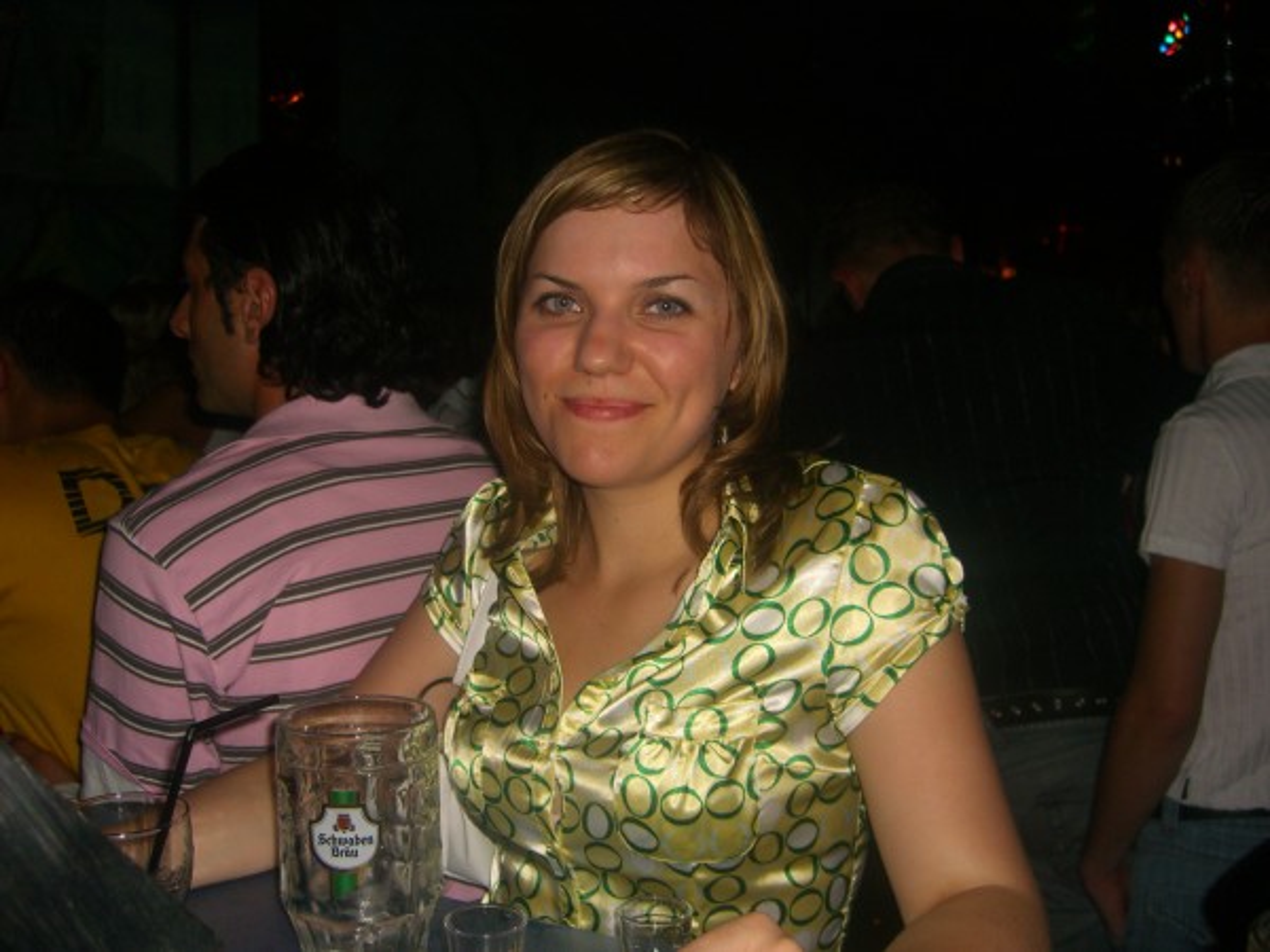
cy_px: 476
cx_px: 635
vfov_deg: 37.7
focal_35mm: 38
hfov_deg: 49.0
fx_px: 1394
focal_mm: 7.9
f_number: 2.8
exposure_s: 1/60
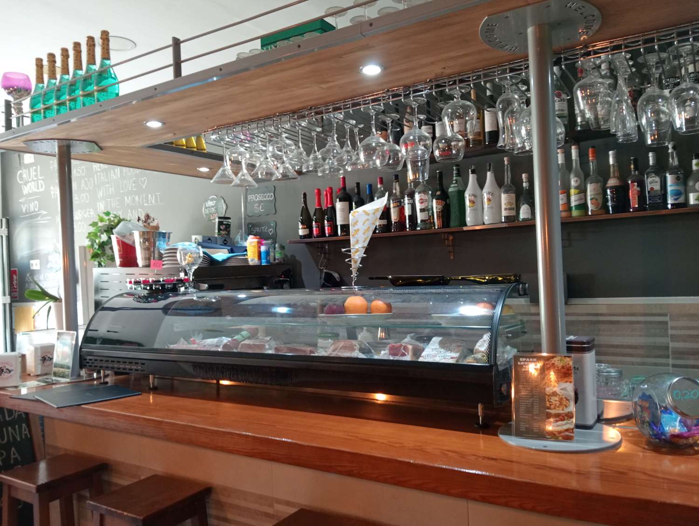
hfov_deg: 63.4
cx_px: 350
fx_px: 566
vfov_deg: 49.8
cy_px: 263
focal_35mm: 28
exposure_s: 1/33.3
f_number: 1.8
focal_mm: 3.98
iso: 410
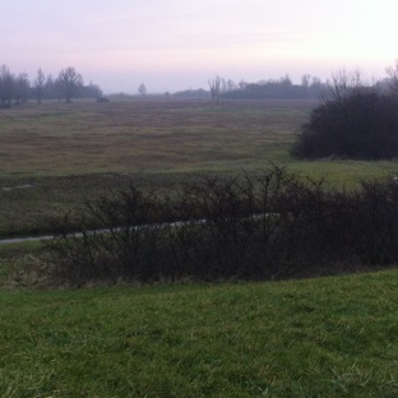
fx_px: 689
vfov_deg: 32.2
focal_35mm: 53
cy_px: 176
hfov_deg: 31.5
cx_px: 91
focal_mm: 3.85
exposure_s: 1/40
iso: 100
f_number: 2.8
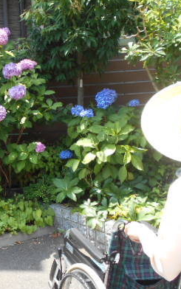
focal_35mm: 45
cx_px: 7
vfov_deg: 44.3
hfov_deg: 27.2
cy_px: 157
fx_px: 355
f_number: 3.2
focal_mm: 4.6
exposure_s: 1/160
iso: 80
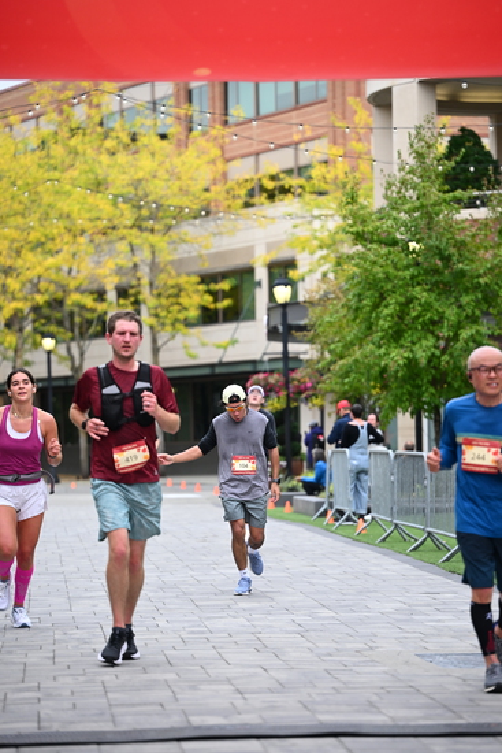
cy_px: 376
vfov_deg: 17.1
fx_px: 2508
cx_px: 251
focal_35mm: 120
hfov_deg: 11.4
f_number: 2.8
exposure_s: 1/2000
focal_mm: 120
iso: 640
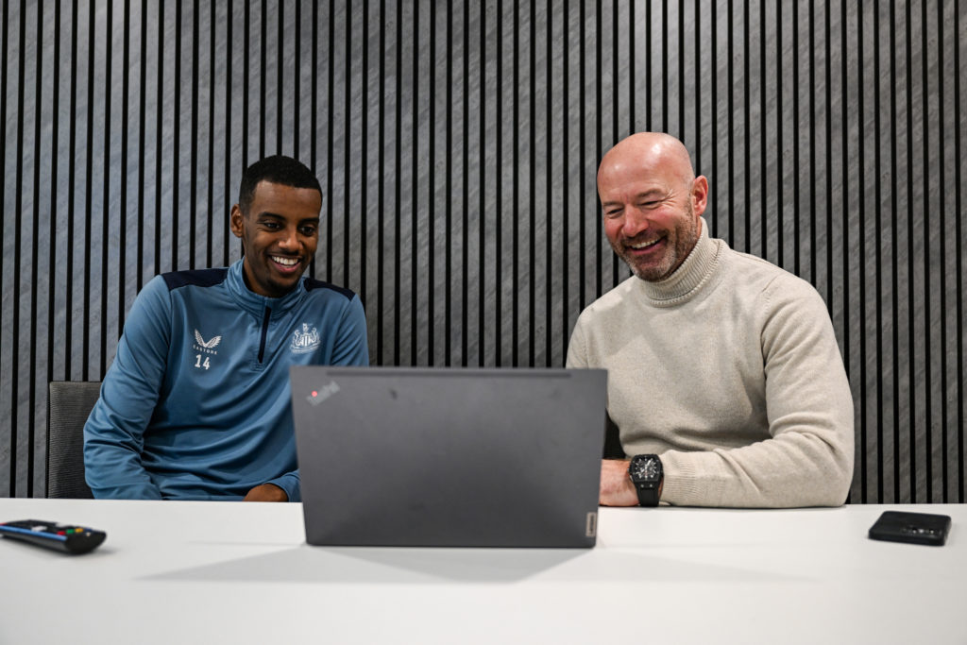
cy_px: 322
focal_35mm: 30
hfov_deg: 61.1
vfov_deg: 43.0
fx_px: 819
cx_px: 484
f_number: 2.8
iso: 800
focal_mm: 30.5
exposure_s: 1/160
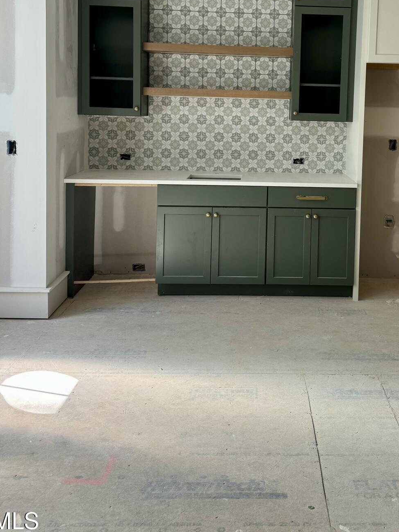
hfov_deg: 38.0
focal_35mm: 37
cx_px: 281
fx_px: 569
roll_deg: -0.6
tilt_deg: -4.5
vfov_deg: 48.6
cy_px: 148
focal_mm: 6.76
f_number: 1.78
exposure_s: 1/121
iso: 80
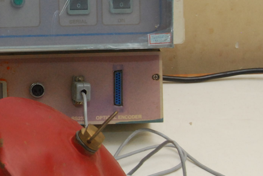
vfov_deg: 9.2
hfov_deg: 13.4
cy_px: 60
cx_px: -27
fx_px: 1097
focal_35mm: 150
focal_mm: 36
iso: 800
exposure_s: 1/80
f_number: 5.6
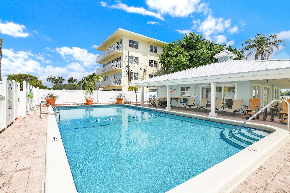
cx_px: 145
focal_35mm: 16
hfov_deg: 96.7
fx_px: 129
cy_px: 96
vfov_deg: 73.7
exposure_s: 1/1000
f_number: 11
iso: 200
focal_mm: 16
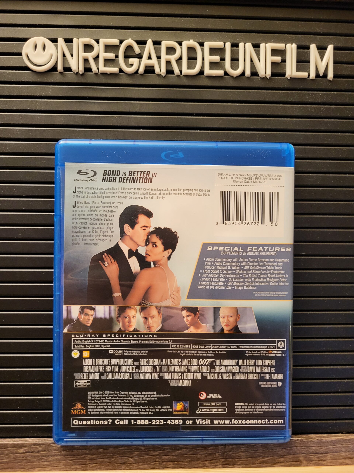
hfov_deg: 53.1
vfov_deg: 67.3
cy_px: 236
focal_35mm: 26
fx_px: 355
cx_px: 177
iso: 640
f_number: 1.8
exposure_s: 1/30
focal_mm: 5.4
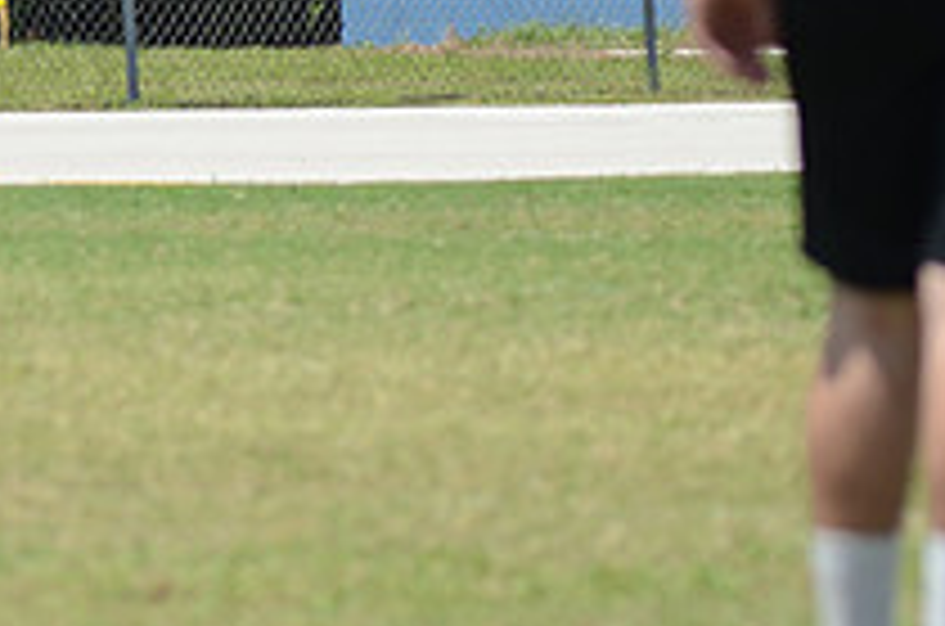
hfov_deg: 2.5
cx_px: -302
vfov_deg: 1.6
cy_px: -95
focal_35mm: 830
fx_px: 21738
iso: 200
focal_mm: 200
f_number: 6.3
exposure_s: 1/800
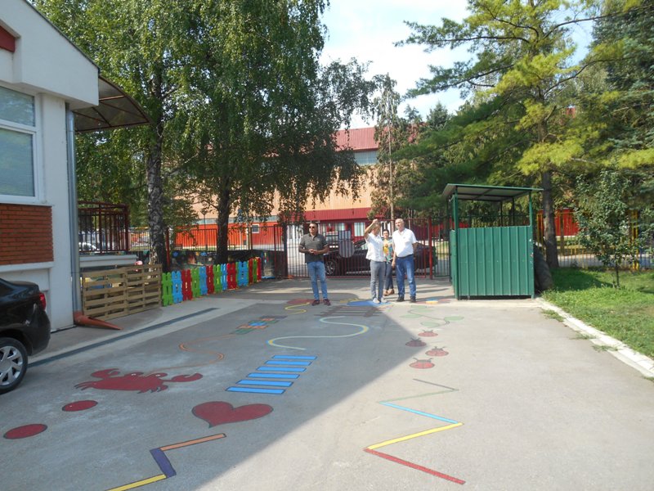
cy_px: 246
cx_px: 327
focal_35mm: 26
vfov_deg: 53.1
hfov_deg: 67.3
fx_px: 491
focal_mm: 4.7
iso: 80
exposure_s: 1/400
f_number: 3.4
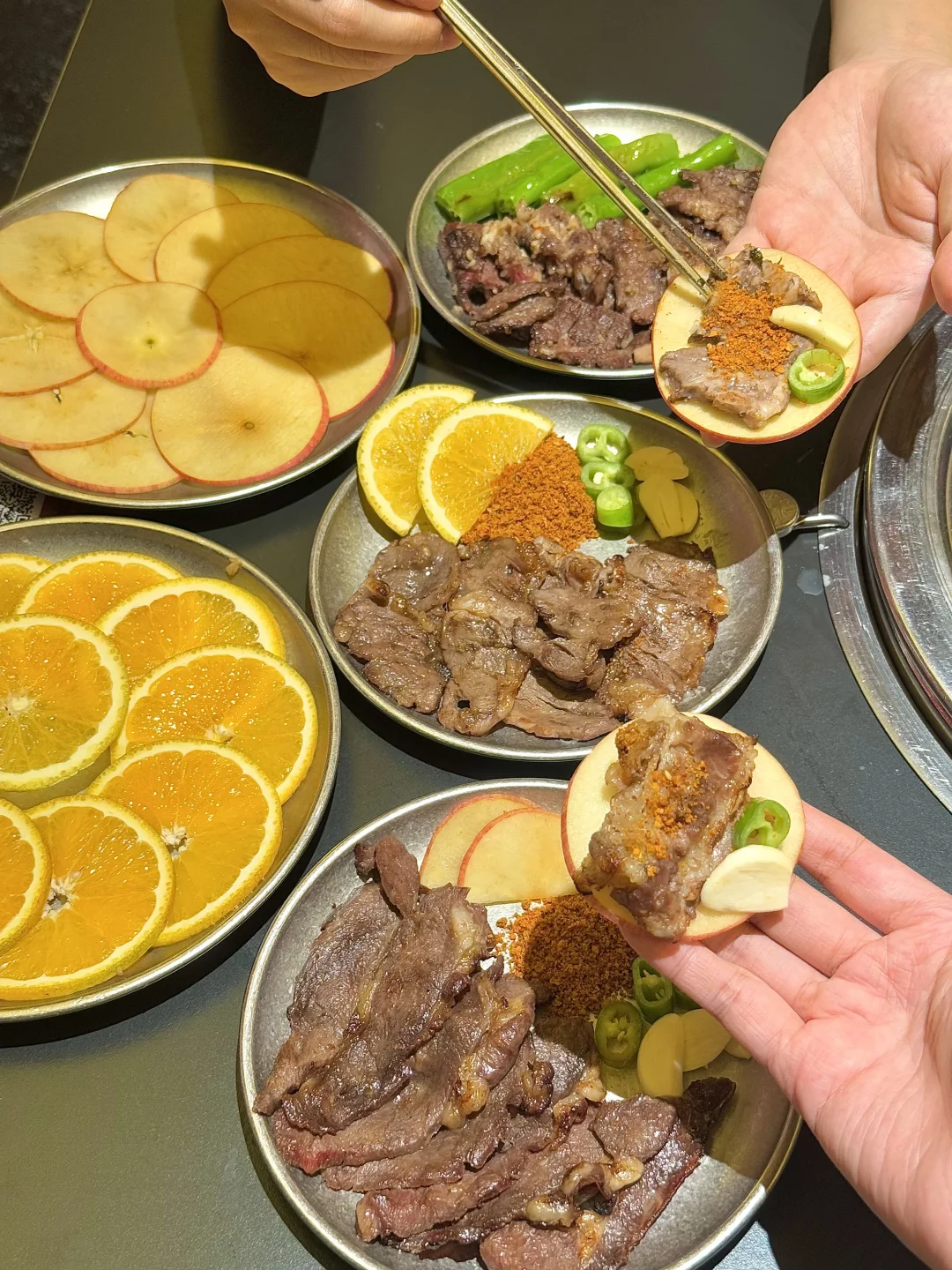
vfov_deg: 39.7
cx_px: 476
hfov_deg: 30.3
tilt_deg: -52.8
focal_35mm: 48
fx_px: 1760
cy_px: 635
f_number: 1.78
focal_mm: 6.76
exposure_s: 1/50
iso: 64
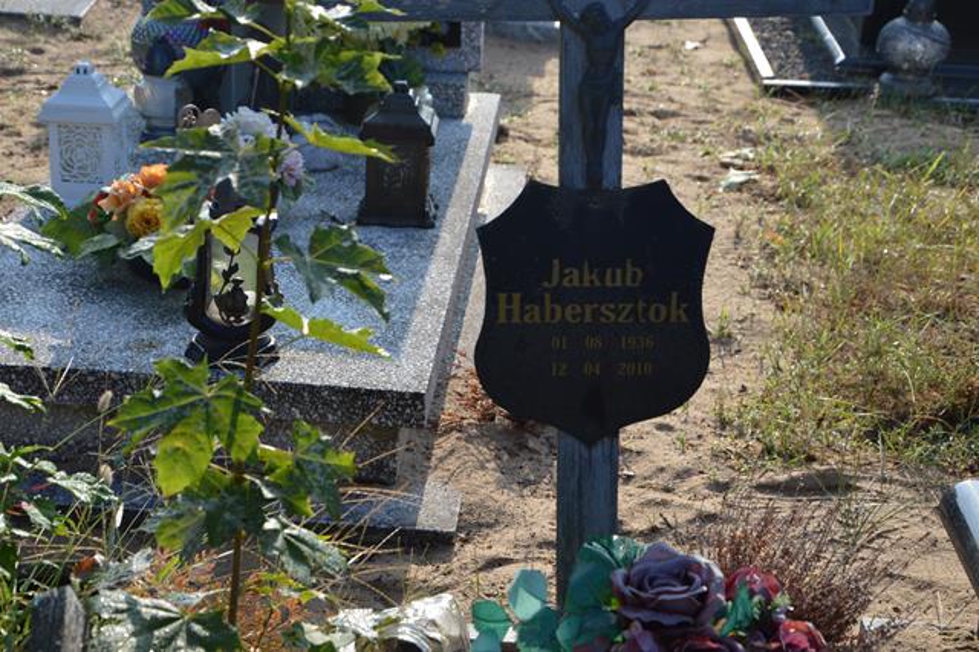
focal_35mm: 78
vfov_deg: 17.5
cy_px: 326
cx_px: 490
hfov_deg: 26.0
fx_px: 2120
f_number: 6.3
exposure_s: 1/160
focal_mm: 52
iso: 100
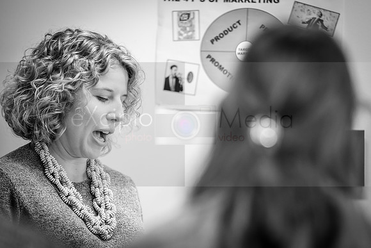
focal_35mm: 218
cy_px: 135
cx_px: 202
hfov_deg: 9.4
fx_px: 2249
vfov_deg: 6.3
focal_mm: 200
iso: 640
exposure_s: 1/125
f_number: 2.8
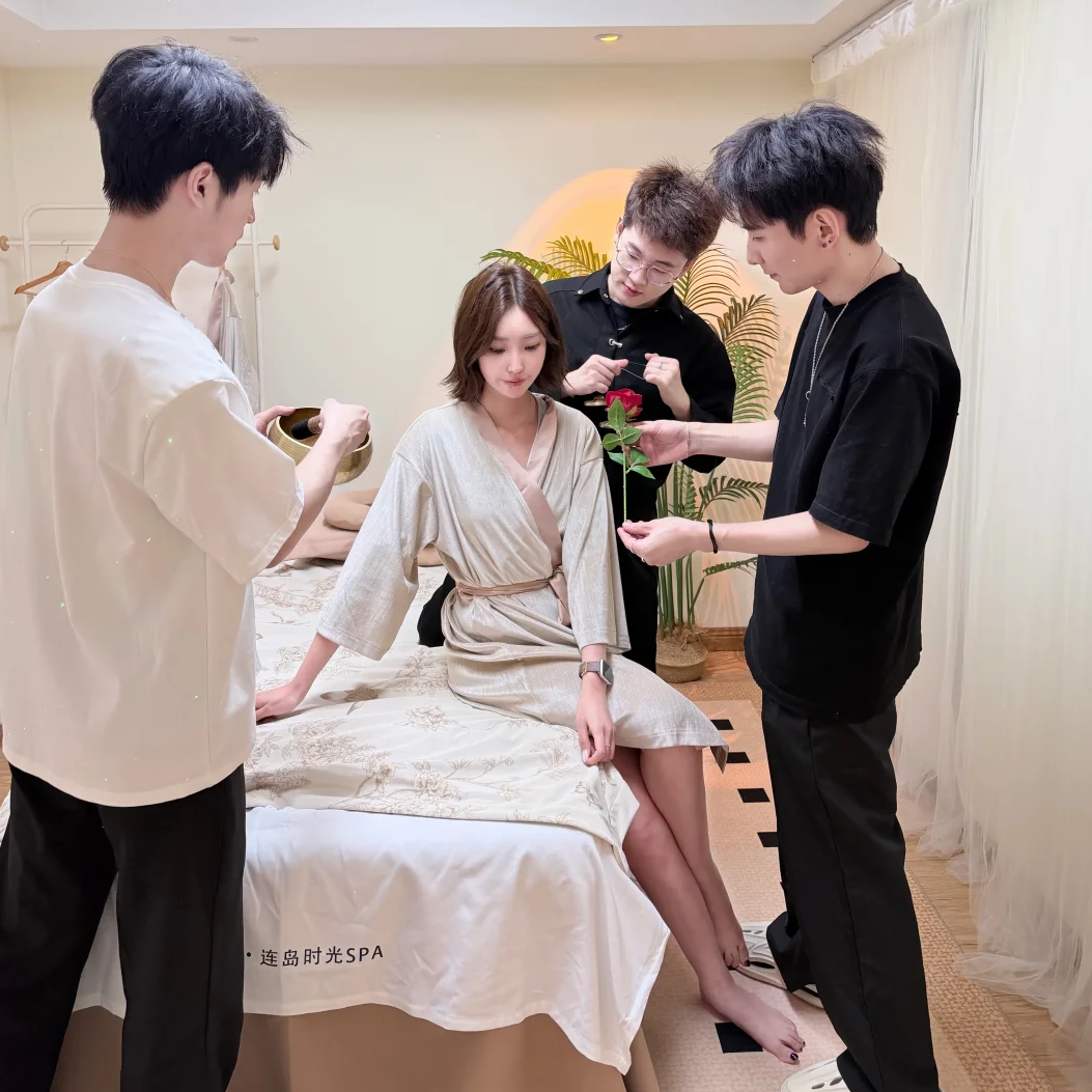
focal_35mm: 29
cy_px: 410
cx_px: 539
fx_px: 1035
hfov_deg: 55.6
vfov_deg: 55.0
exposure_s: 1/100
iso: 160
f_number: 1.78
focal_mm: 6.76
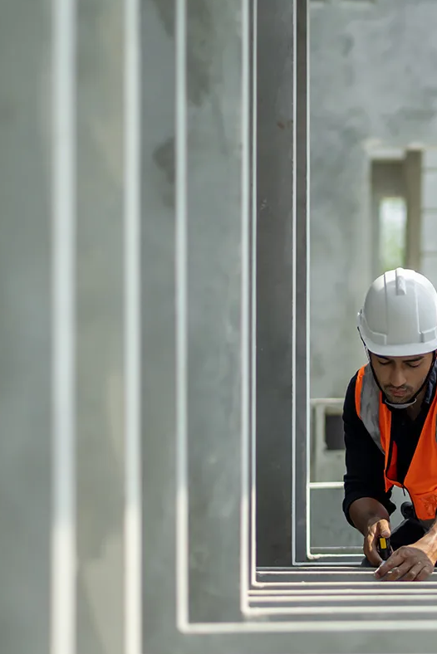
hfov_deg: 6.6
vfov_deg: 9.9
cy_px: 414
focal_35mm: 207
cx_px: 493
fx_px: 3766
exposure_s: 1/500
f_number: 1.8
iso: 320
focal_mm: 85
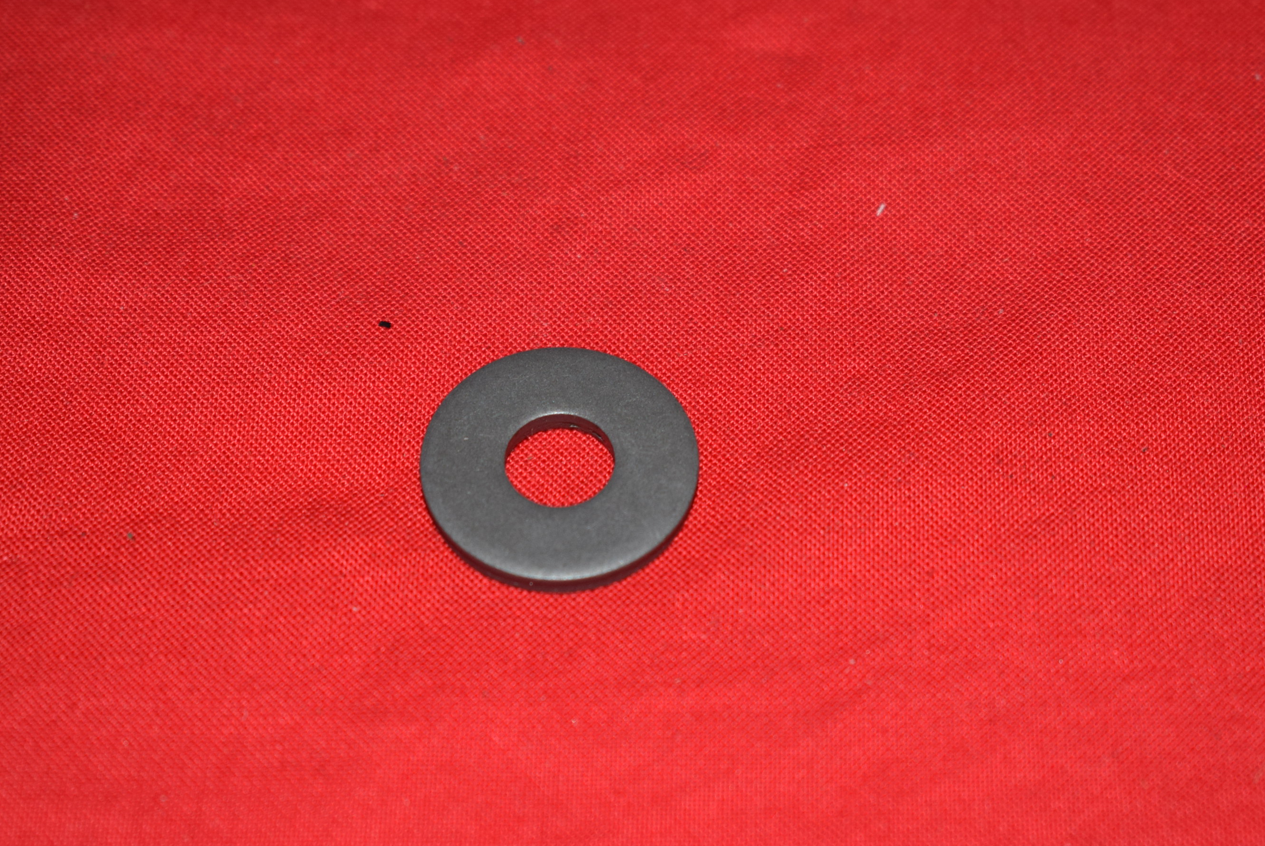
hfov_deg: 22.0
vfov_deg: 14.8
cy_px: 457
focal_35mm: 93
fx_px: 3255
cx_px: 665
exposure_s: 1/200
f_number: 5.6
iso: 400
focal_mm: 55
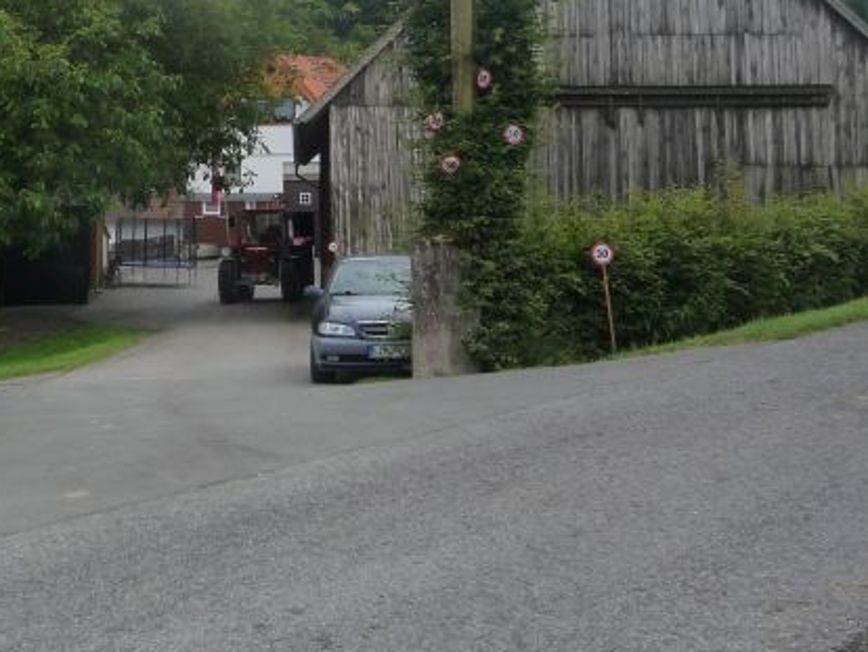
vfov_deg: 25.5
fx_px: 1405
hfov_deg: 33.2
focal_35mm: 56
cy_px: 103
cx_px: 157
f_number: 3.3
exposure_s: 1/640
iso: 160
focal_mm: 4.7
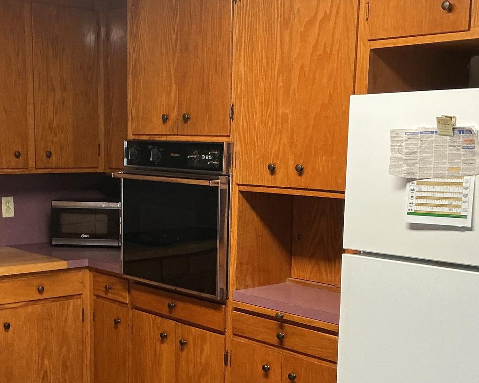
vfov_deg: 26.5
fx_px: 808
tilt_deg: -9.3
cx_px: 180
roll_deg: +0.1
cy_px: 268
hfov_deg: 32.9
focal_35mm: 57
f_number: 1.8
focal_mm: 3
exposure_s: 1/60
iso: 100
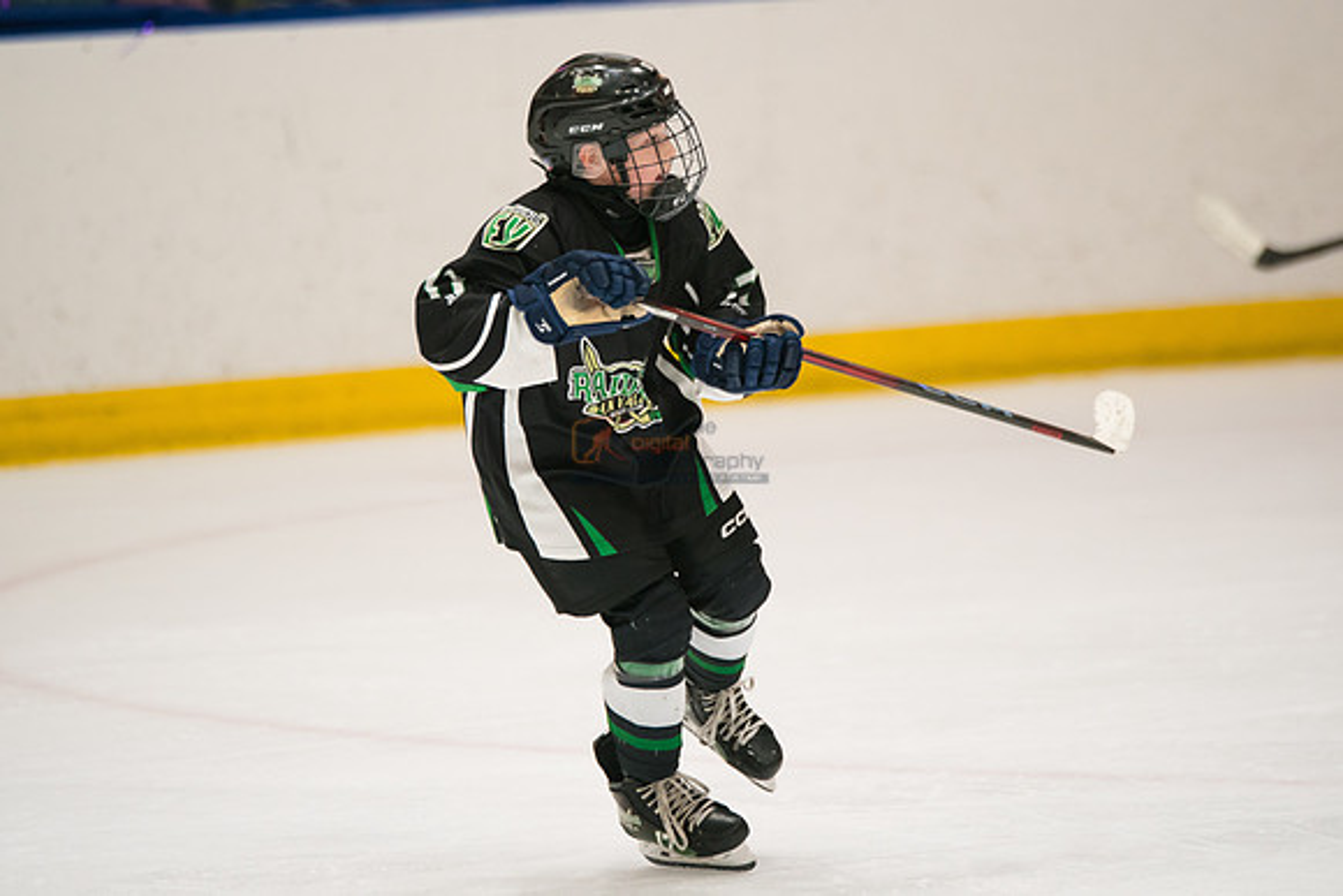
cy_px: 349
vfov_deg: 4.1
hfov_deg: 6.2
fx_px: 12475
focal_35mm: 334
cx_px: 671
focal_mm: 274
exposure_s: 1/1000
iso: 3200
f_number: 3.2
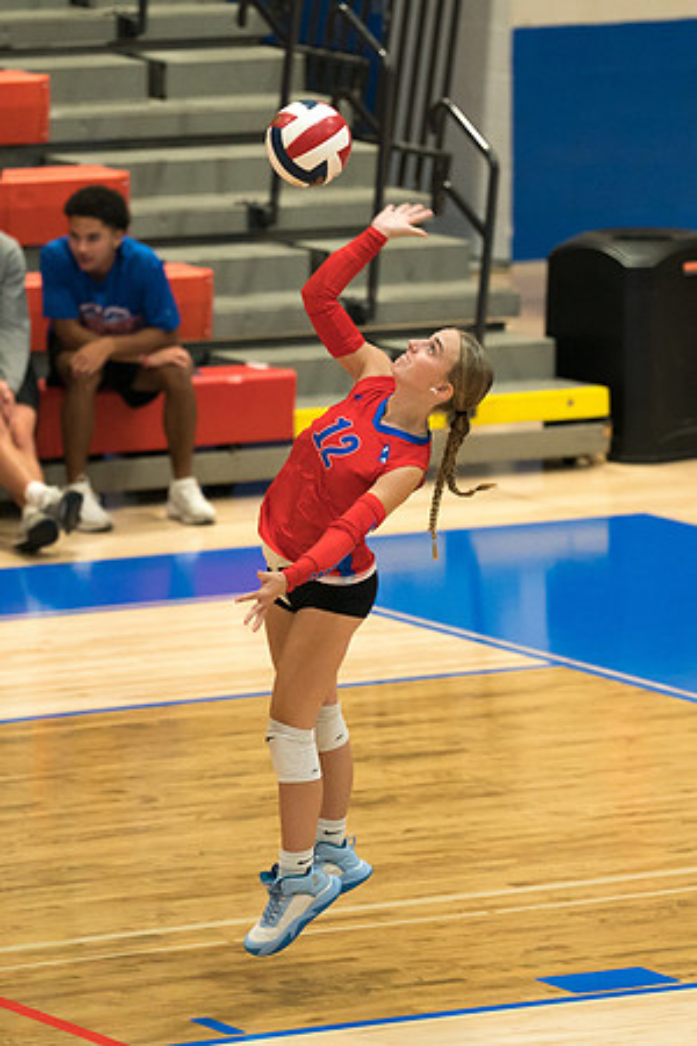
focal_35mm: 281
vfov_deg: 7.3
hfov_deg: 4.9
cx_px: 375
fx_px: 8155
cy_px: 453
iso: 3200
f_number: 2.8
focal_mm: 165
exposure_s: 1/1000
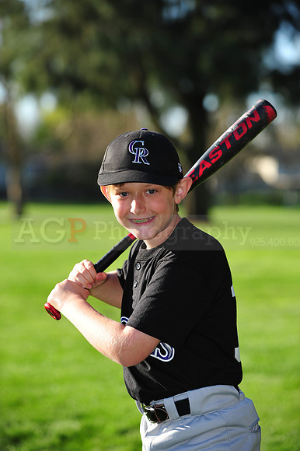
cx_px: 150
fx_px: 1627
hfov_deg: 10.5
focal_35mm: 130
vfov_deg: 15.8
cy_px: 226
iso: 200
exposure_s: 1/800
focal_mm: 130
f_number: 4.5
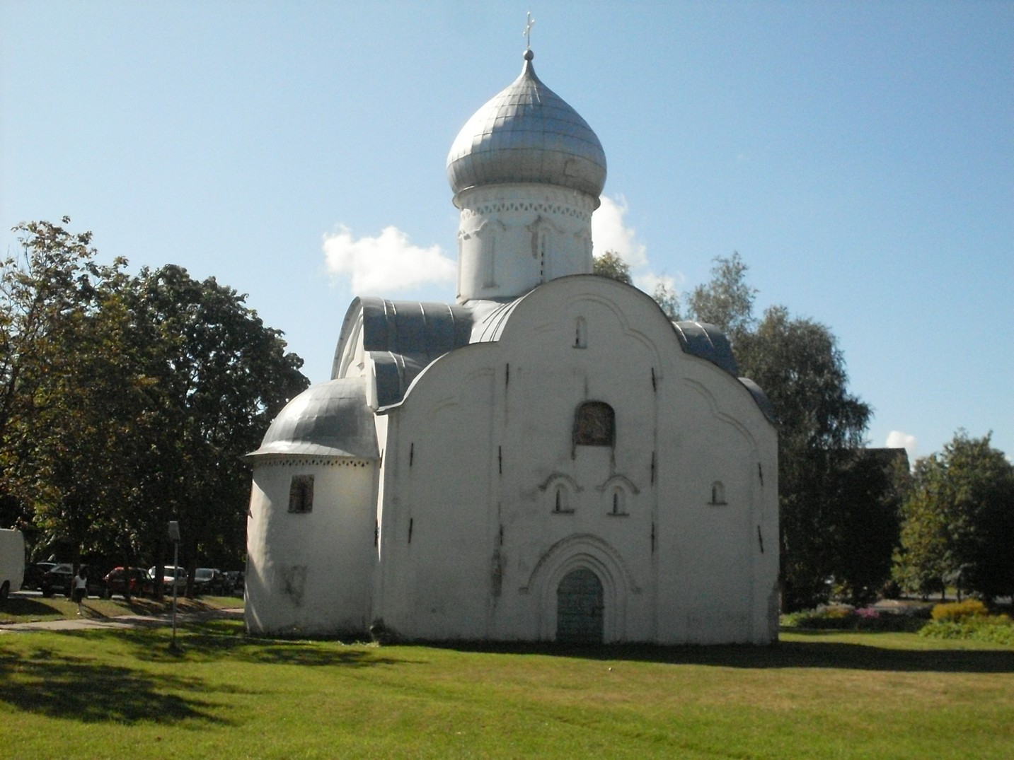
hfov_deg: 38.9
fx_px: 1435
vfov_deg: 29.7
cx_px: 507
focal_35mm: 49
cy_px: 380
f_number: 9.1
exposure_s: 1/1000
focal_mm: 8.1
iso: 400
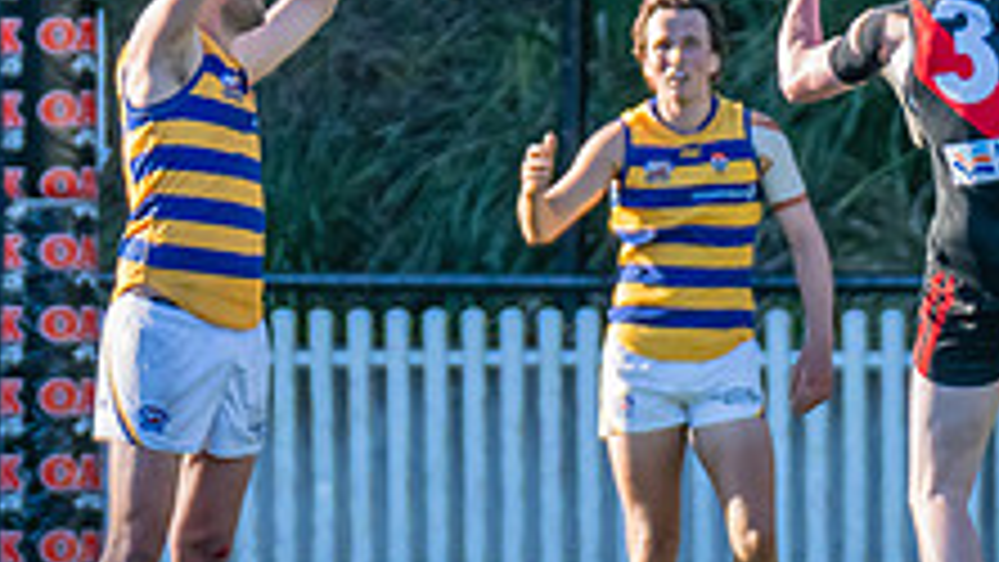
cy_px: 117
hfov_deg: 1.5
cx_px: 800
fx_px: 37492
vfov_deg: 0.9
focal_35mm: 1415
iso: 1100
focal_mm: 380
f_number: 5.6
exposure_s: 1/1250
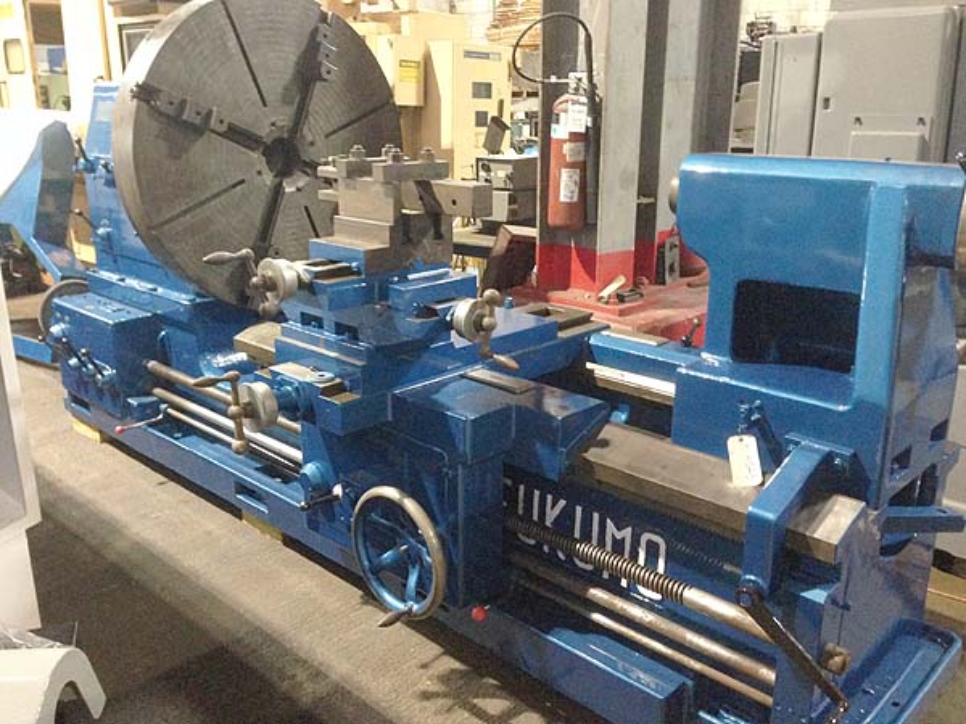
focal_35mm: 33
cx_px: 483
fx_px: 921
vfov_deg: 42.9
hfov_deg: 55.4
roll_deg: +0.3
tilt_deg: -16.5
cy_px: 362
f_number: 2.4
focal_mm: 4.12
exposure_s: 1/15
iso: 500
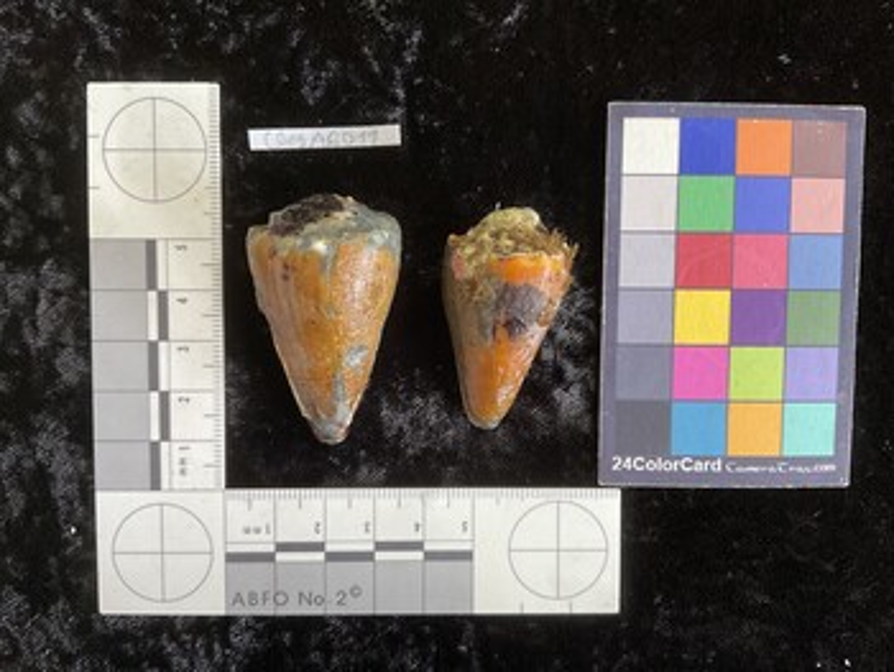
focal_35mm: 29
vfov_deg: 48.3
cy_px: 336
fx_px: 749
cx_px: 447
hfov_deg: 61.6
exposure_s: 1/60
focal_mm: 3
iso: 125
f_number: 1.8
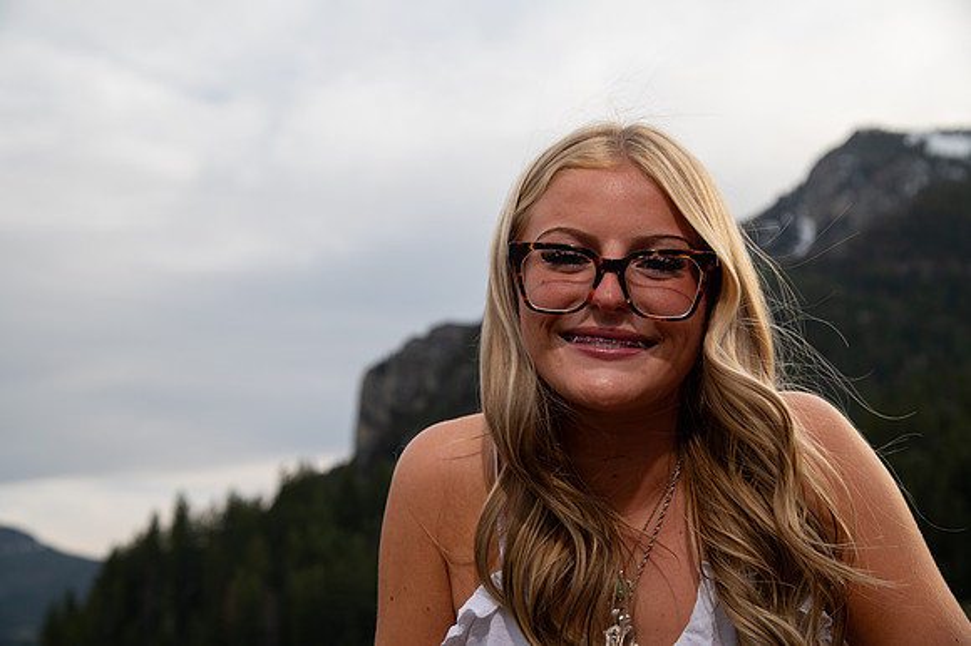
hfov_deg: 32.4
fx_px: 1671
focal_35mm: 62
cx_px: 486
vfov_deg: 21.9
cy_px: 323
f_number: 6.3
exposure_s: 1/320
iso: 200
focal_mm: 62
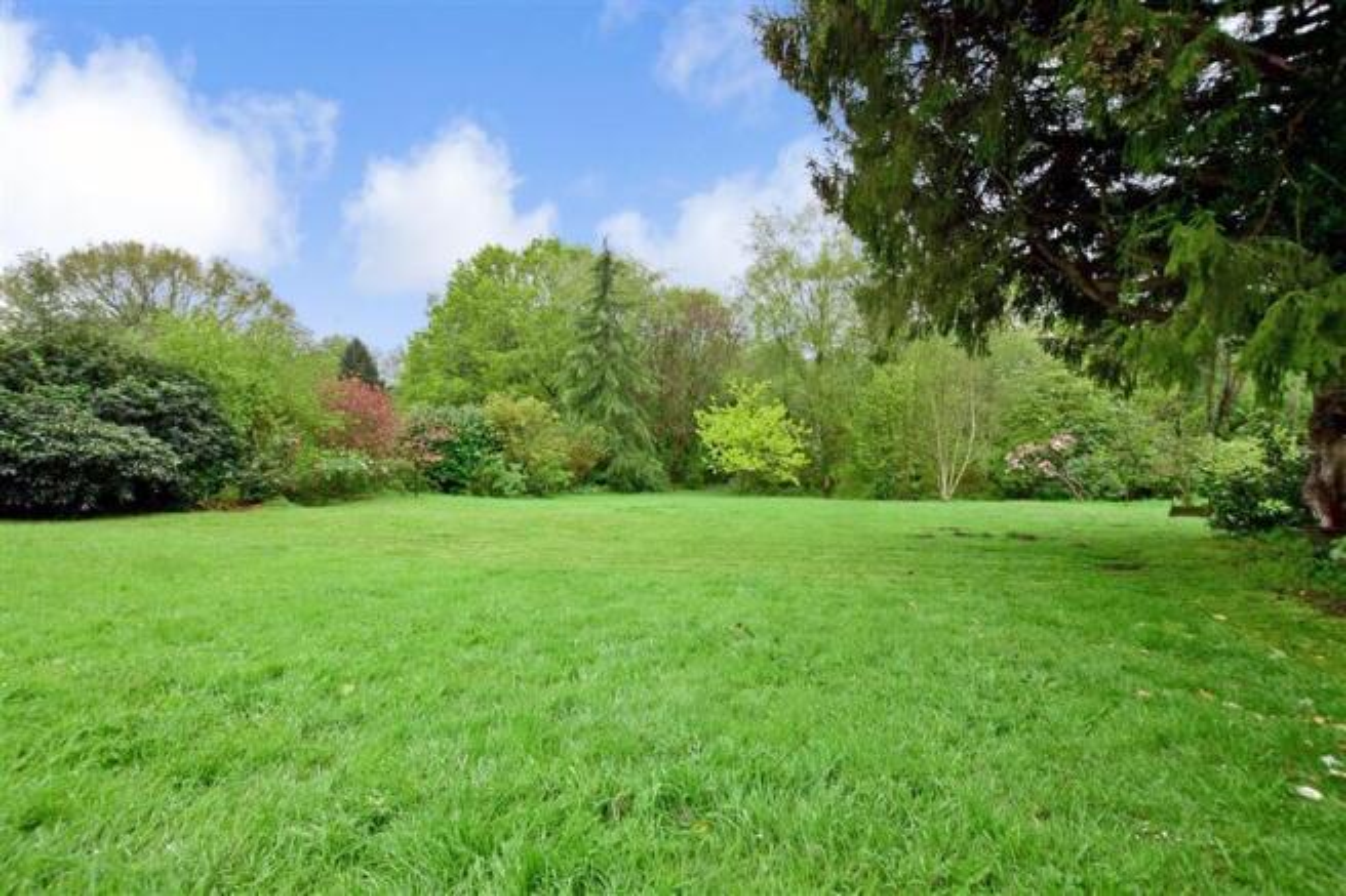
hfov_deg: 100.4
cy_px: 448
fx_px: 561
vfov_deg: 77.3
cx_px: 673
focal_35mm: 15
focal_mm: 10
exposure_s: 1/25
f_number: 11
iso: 200
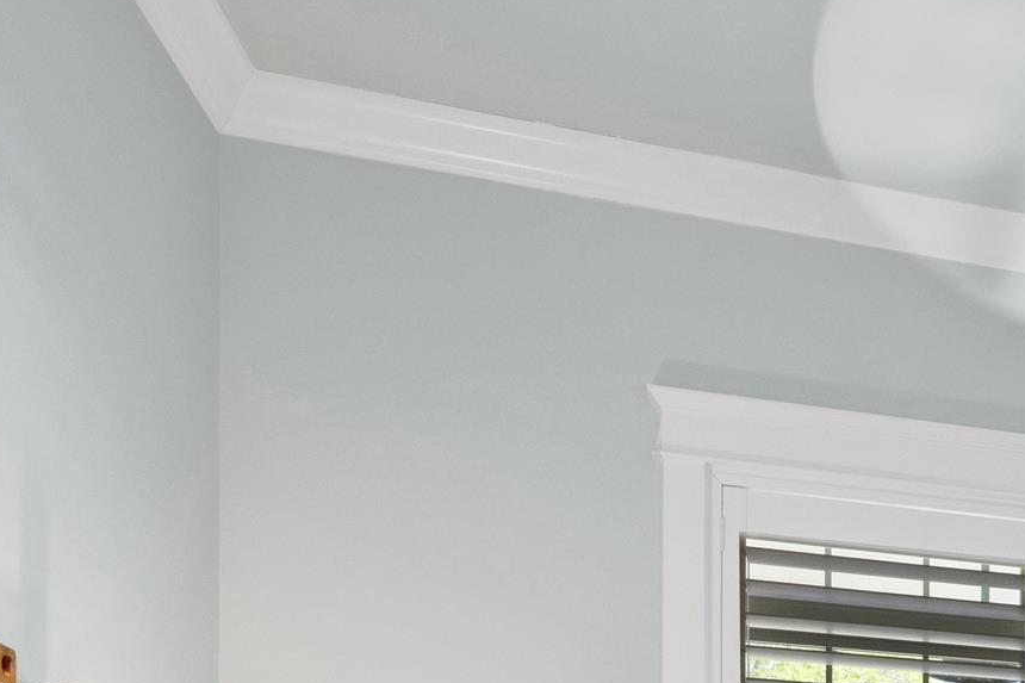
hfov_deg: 31.2
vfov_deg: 22.4
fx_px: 1423
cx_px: 1318
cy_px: 1013
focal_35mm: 50
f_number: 11
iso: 400
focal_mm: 14
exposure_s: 1/6
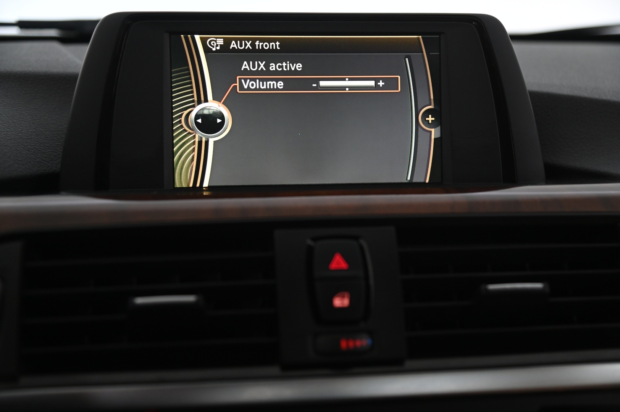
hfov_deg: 36.3
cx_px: 310
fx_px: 946
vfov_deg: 24.6
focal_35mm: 55
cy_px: 206
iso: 2000
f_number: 4
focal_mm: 55
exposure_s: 1/50
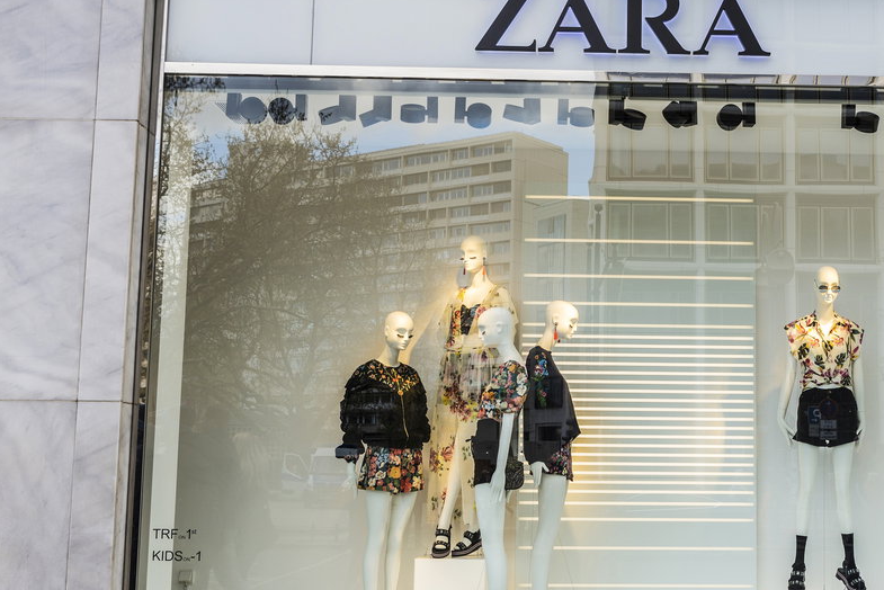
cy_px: 284
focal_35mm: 55
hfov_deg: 35.5
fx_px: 1351
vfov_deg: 24.6
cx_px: 651
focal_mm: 36
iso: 200
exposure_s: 1/100
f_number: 7.1
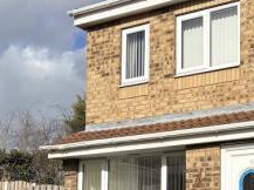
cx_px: 196
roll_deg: +0.4
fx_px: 513
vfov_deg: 20.2
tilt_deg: +5.3
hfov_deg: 27.4
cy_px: 198
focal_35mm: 70
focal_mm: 5.96
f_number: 1.6
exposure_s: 1/6993
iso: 50
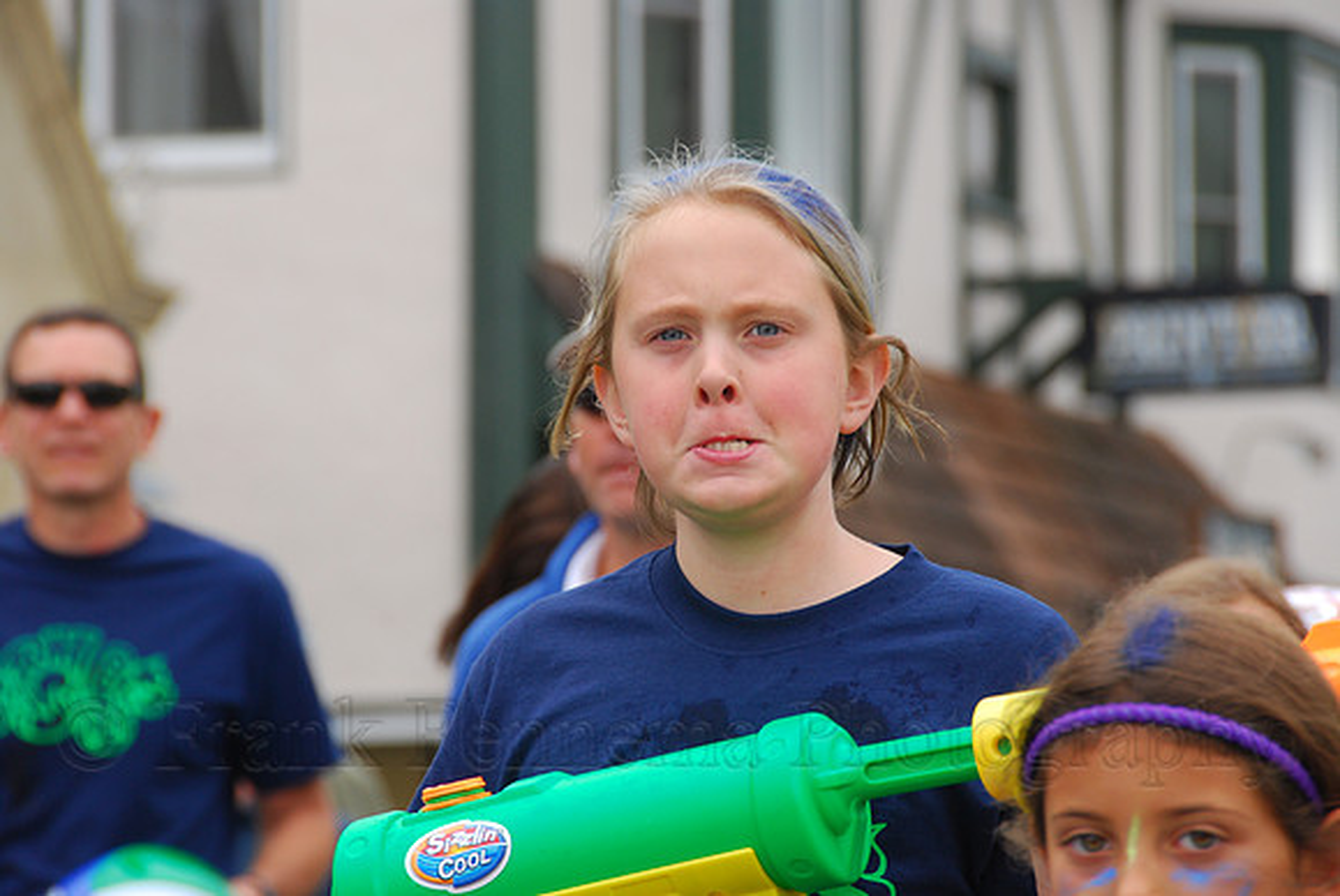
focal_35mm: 300
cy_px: 448
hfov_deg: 6.9
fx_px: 11178
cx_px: 670
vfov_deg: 4.6
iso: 250
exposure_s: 1/180
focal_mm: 200
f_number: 8
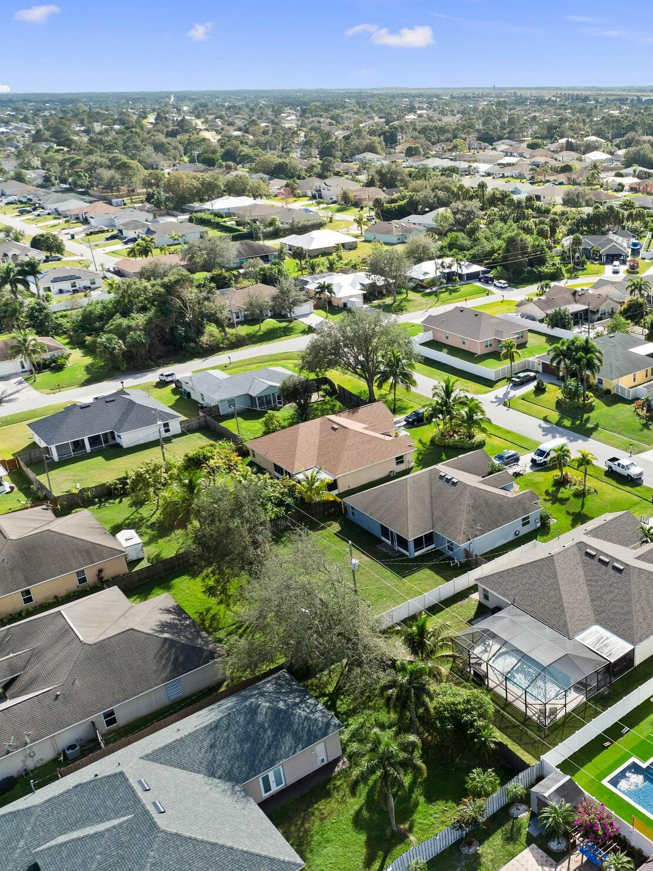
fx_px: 830
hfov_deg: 39.7
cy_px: 431
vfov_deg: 55.4
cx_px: 591
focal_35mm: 33
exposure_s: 1/640
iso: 100
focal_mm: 12.29
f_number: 2.8
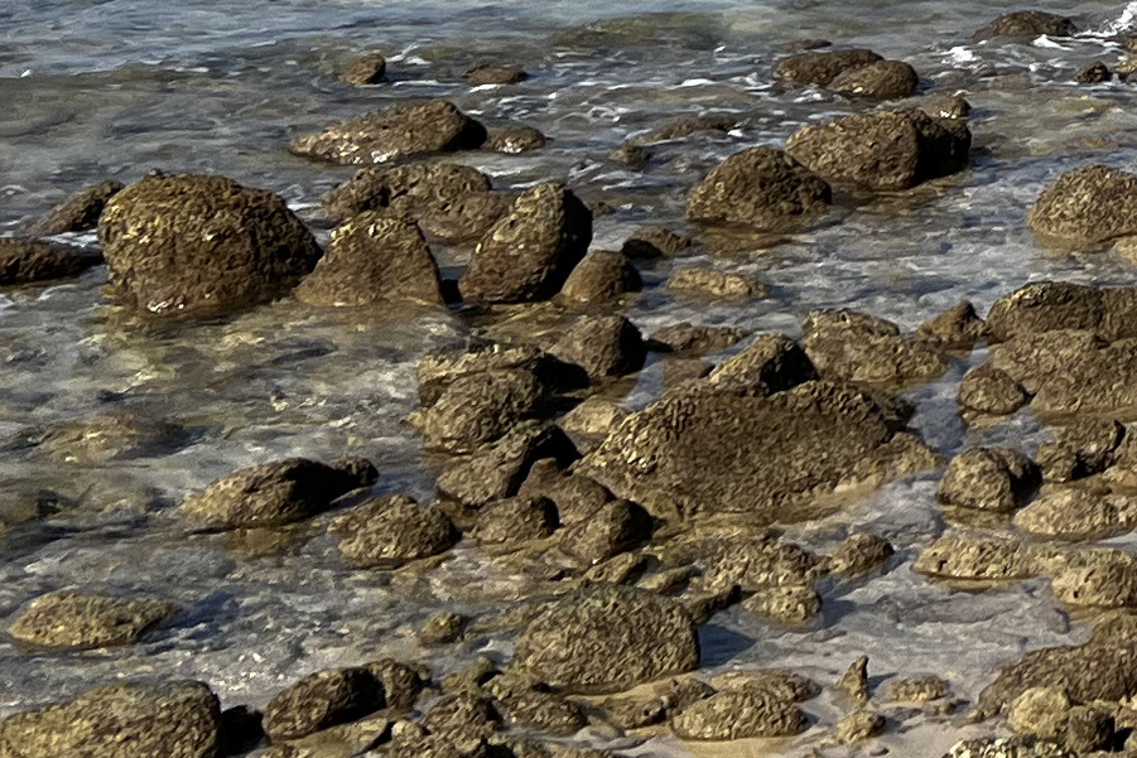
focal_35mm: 120
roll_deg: -0.8
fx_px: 3790
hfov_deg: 15.1
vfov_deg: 10.8
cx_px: 1942
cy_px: -549
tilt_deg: +0.4
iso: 50
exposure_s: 1/4630
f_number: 1.5
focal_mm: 5.7
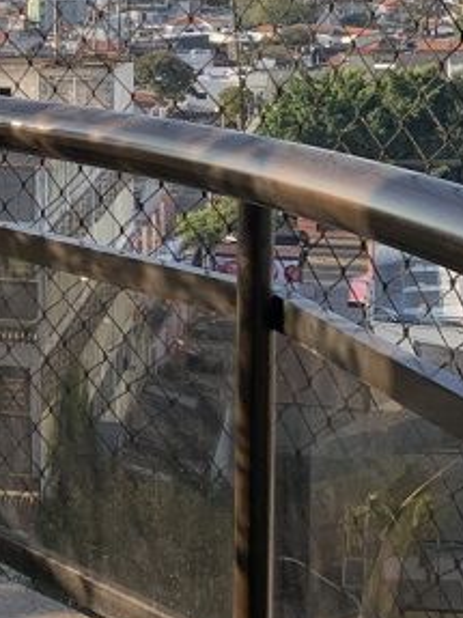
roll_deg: +2.0
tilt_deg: -7.6
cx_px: -267
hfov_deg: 15.4
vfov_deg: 22.2
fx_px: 1553
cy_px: 127
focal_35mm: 87
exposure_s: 1/1124
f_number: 1.8
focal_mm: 4.25
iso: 25
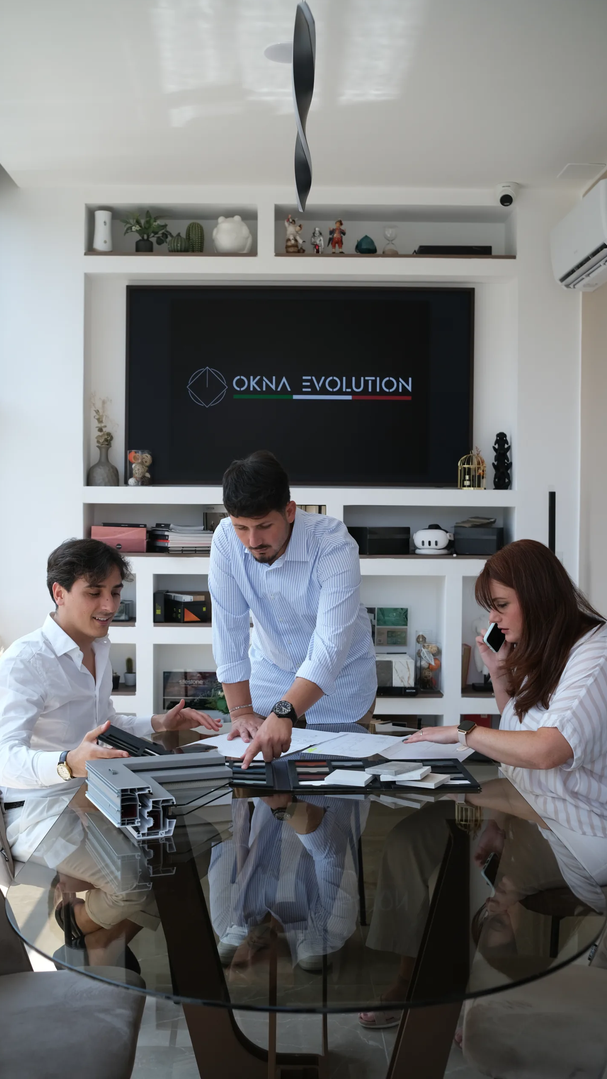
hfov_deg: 32.0
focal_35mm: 37
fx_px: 1059
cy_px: 535
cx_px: 285
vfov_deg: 54.0
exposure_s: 1/250
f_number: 3.6
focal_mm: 23
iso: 200
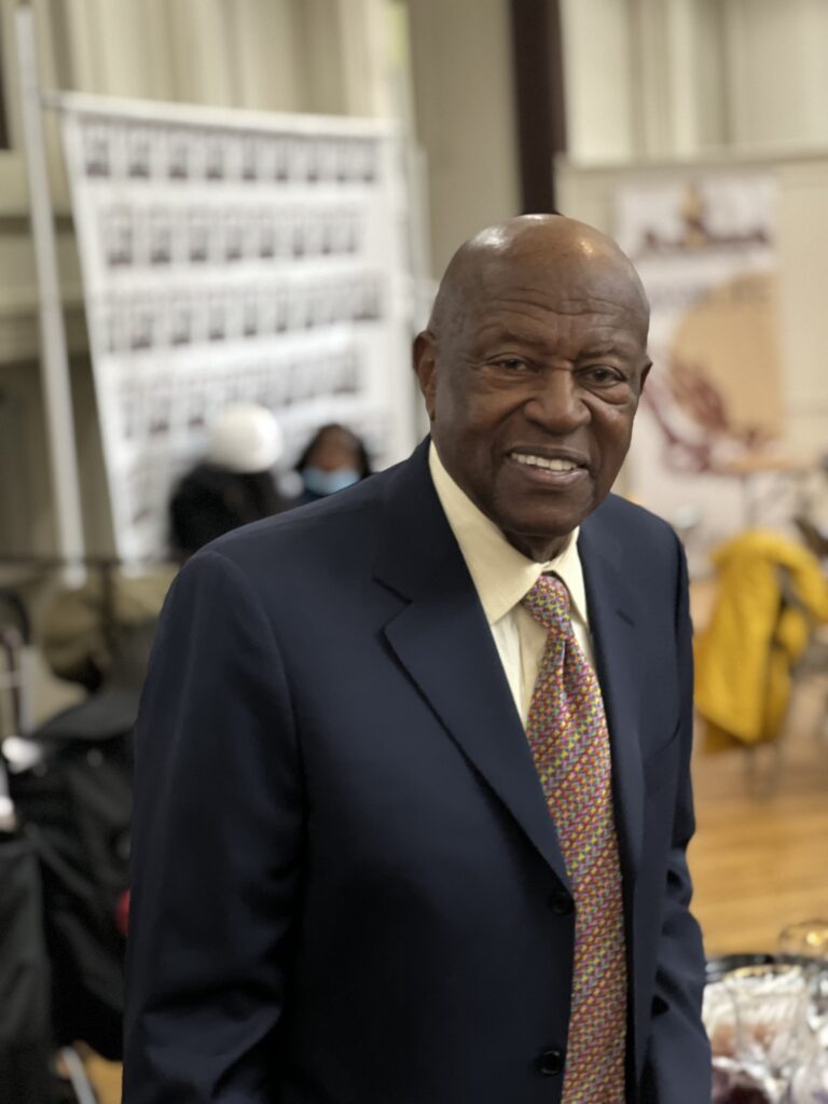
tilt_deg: -5.4
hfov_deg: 19.1
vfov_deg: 25.3
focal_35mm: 77
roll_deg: +3.7
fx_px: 2456
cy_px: 552
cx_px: 414
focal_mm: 9
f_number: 2.8
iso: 500
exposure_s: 1/15
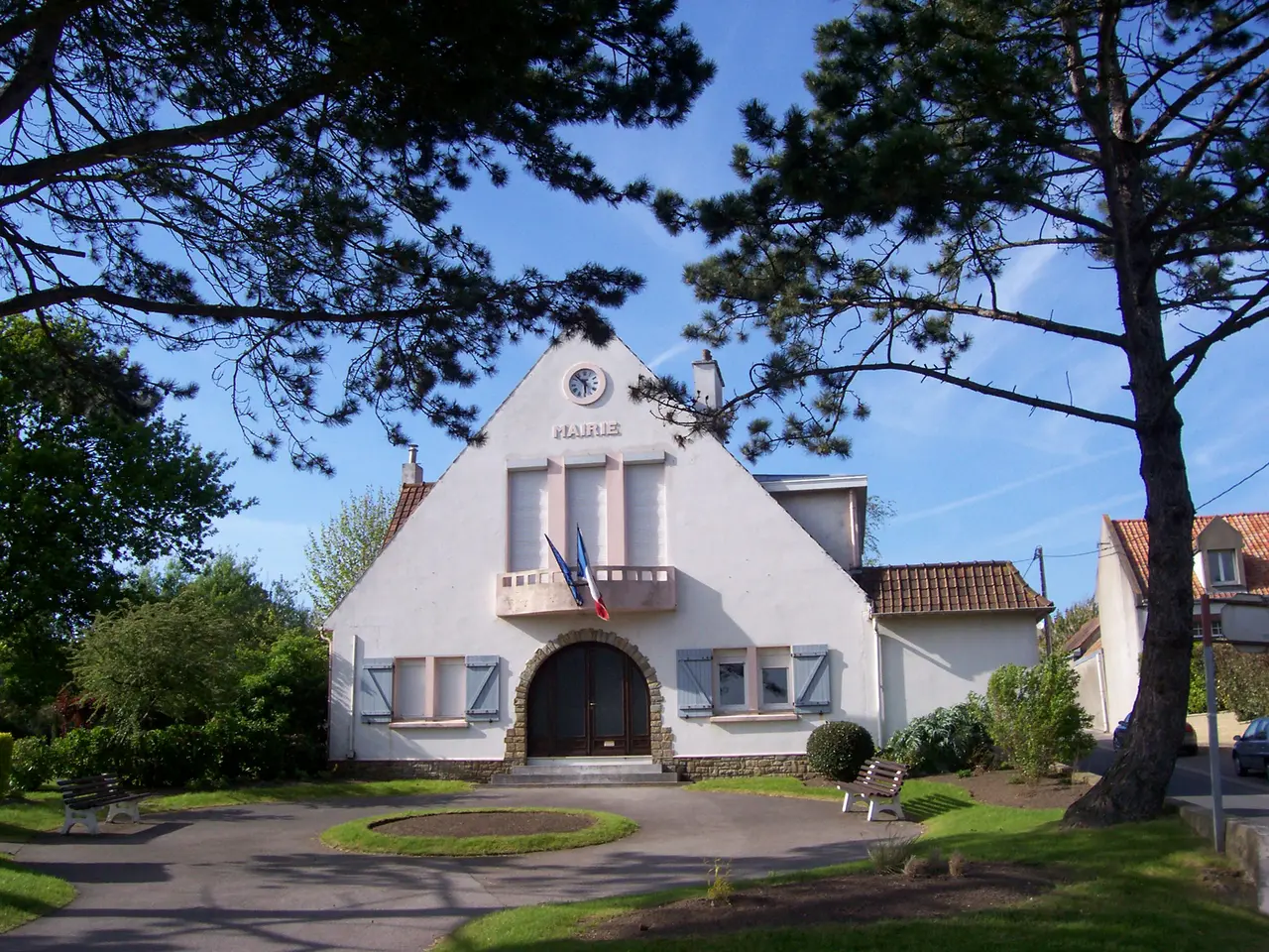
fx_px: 1246
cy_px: 476
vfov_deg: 41.8
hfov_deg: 54.0
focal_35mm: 34
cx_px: 634
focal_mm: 5.6
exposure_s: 1/417
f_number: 5.1
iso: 80
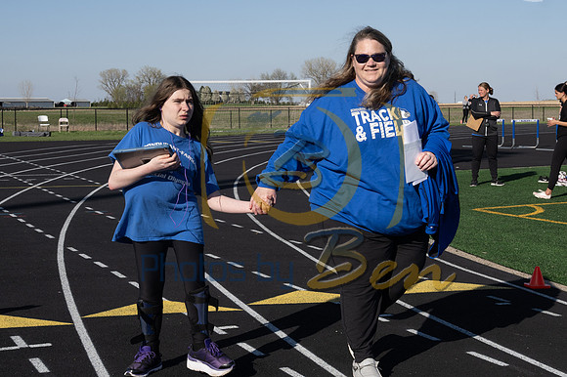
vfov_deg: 22.3
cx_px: 286
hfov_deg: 33.0
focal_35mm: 61
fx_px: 957
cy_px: 162
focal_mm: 33.5
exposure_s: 1/400
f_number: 8
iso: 100
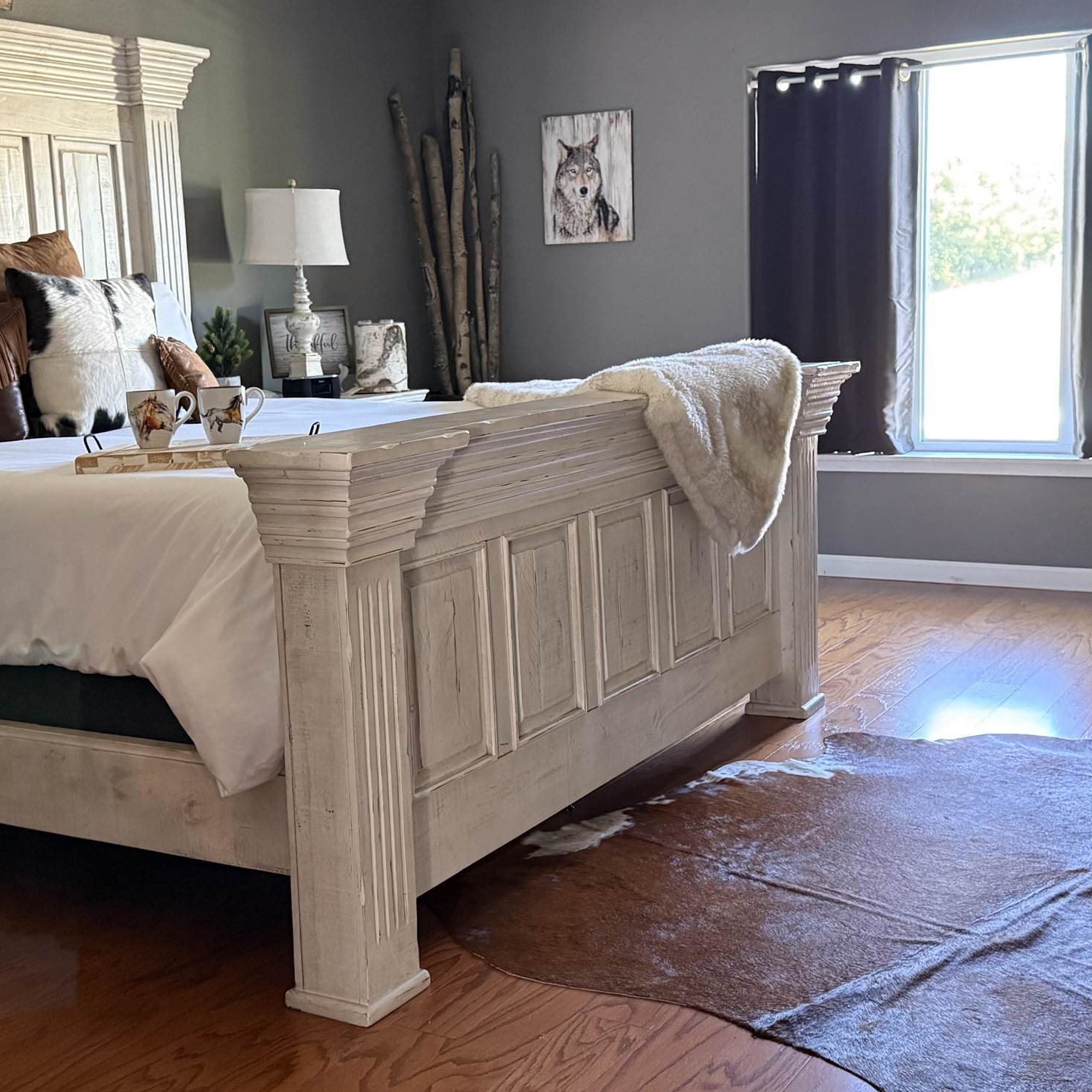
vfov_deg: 38.3
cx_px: 510
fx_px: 1570
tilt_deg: -8.1
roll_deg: +1.8
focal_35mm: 44
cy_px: 533
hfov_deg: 38.3
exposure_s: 1/60
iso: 500
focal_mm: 6.76
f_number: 1.78
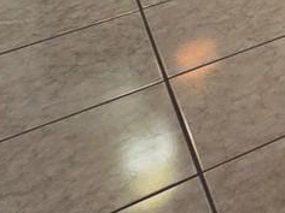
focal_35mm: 88
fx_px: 725
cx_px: 757
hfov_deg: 13.2
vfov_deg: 12.3
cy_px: -338
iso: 200
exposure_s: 1/60
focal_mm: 2.2
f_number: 2.2
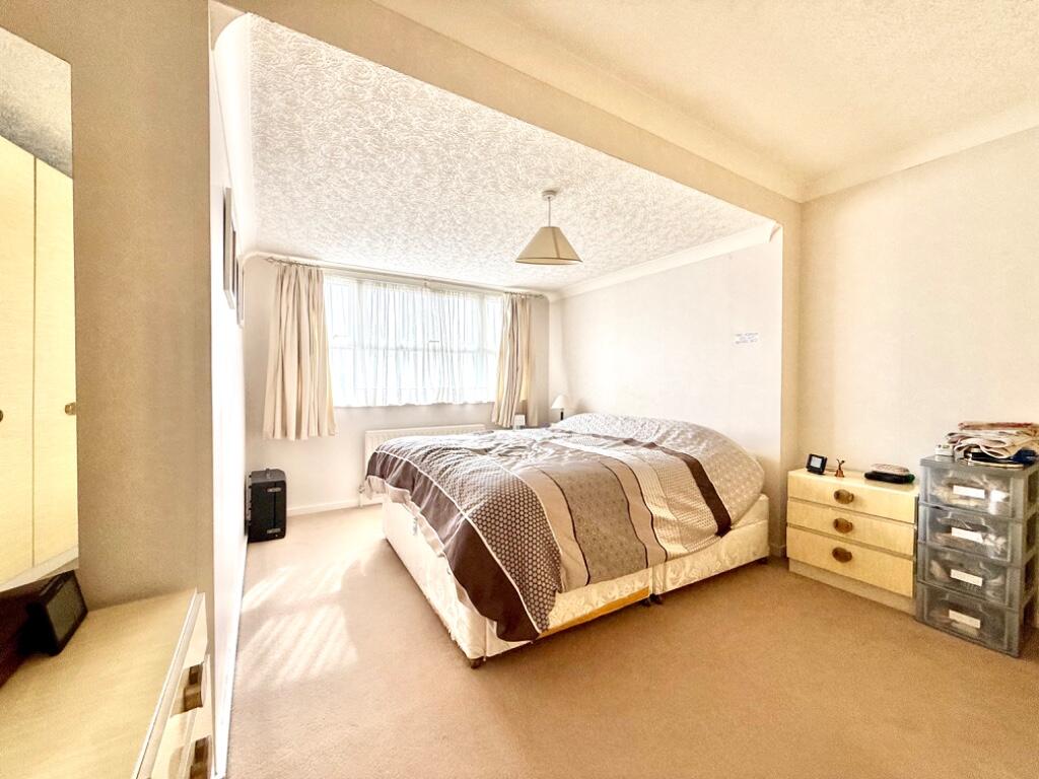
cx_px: 520
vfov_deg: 85.7
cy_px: 390
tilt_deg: +0.6
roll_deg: +0.2
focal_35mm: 14
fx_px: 420
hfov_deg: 102.1
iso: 64
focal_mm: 2.22
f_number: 2.2
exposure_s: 1/109
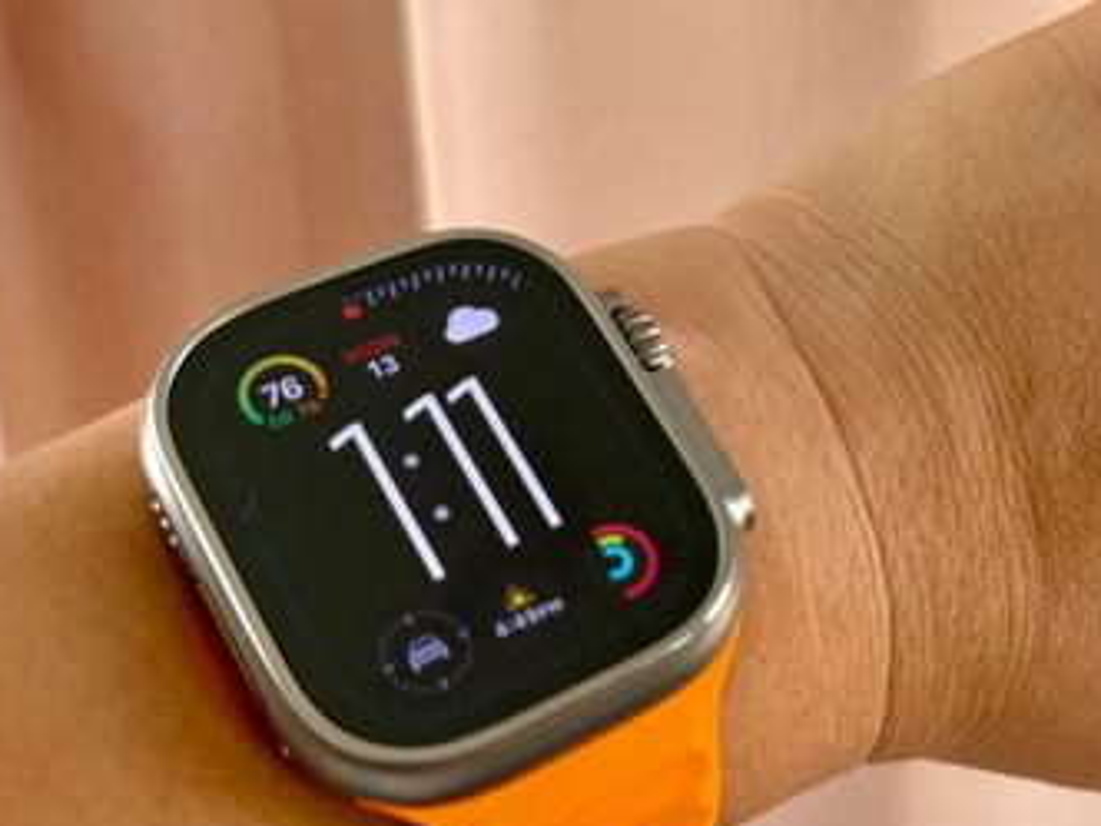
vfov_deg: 28.0
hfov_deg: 34.1
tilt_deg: -18.9
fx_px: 1654
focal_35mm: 52
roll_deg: -1.2
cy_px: 418
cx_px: 1058
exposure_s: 1/133
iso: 64
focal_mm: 6.86
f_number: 1.78
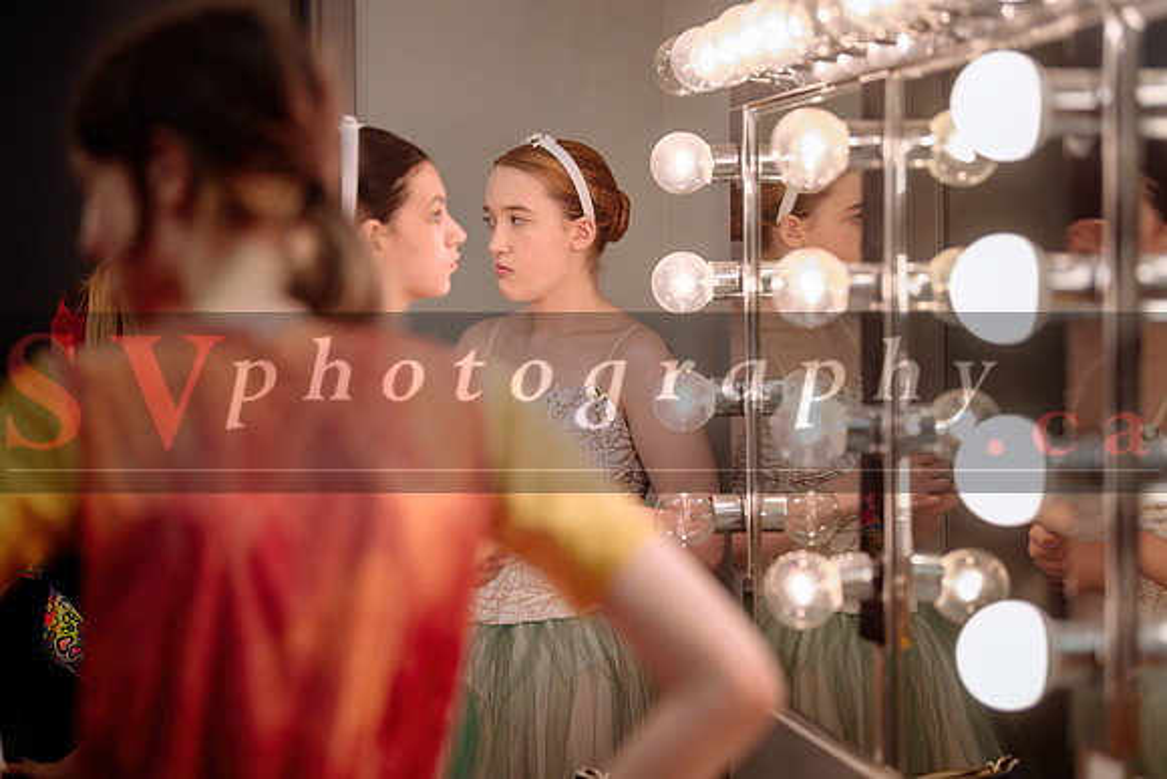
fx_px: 3404
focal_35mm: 105
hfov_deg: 19.5
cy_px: 390
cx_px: 584
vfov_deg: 13.0
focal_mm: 105
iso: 1000
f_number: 2.8
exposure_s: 1/400
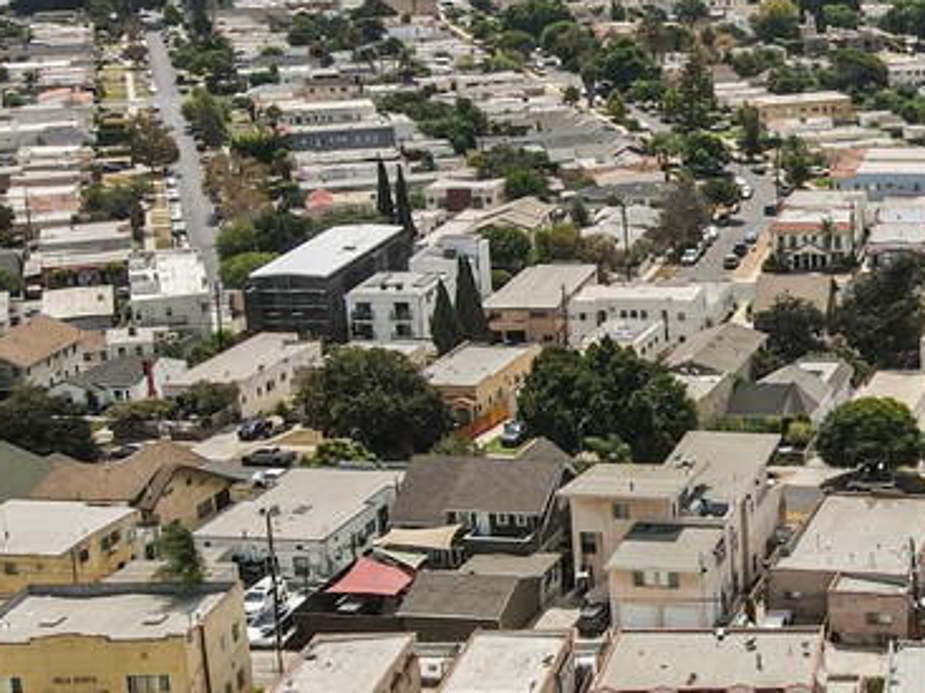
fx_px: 1790
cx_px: 1099
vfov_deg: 21.9
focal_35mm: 67
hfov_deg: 26.0
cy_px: 270
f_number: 2.8
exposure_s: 1/1250
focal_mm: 4.5
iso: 100
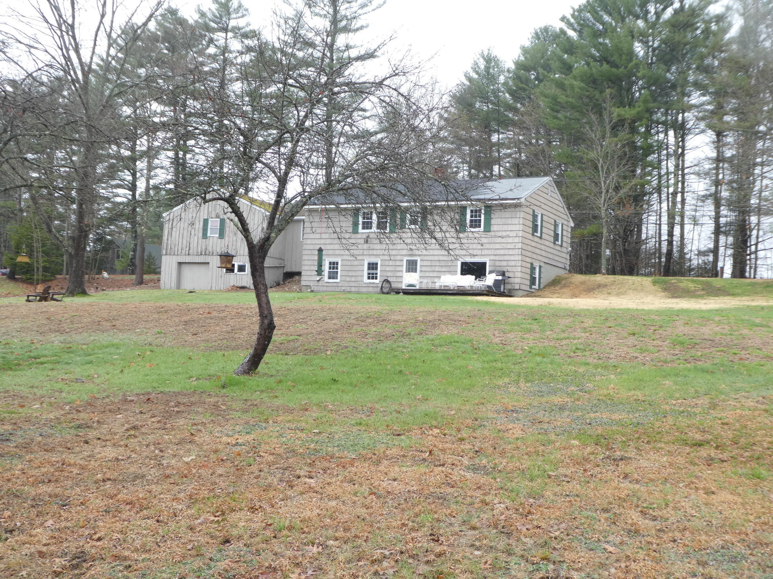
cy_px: 290
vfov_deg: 36.0
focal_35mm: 40
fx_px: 893
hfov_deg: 46.8
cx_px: 386
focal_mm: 7.2
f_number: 4.5
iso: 80
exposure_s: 1/50
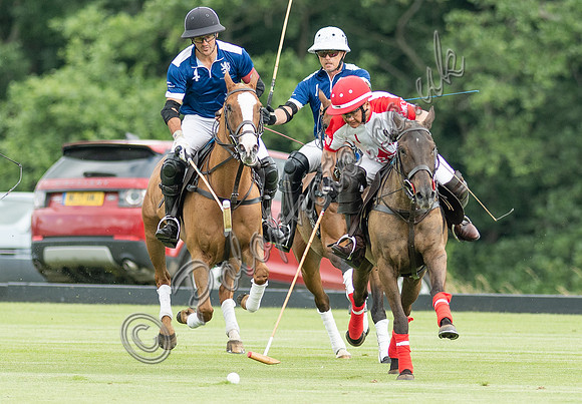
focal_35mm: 946
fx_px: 15499
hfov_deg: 2.2
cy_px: 135
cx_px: 348
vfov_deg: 1.5
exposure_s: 1/1250
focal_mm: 300
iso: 250
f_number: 2.8
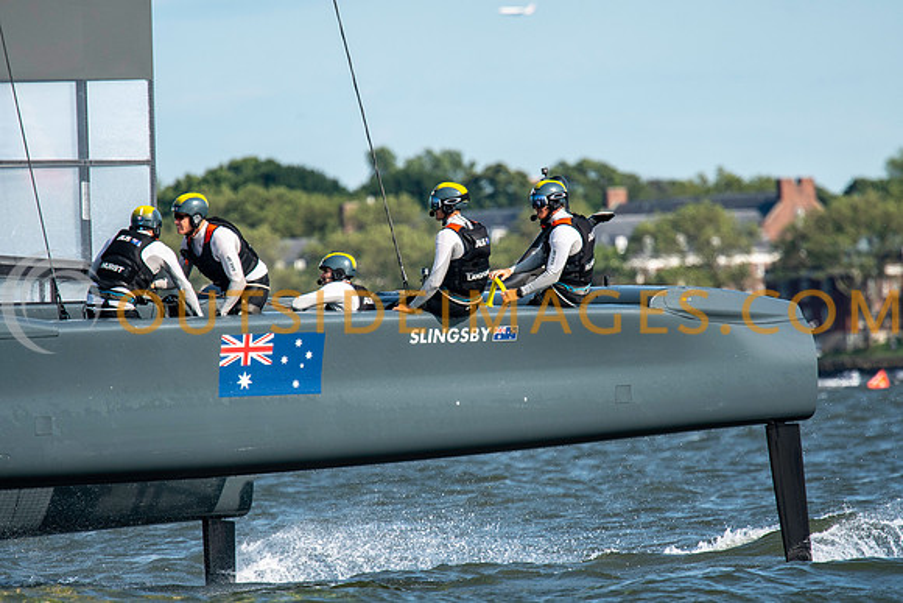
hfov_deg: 3.3
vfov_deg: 2.2
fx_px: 15805
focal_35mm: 630
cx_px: 452
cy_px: 302
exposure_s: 1/2000
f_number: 5.6
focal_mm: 420
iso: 500
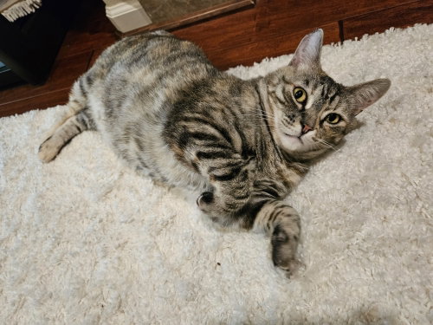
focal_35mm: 23
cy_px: 162
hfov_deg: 73.9
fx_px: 288
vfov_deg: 58.9
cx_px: 216
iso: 800
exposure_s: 1/60
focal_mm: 5.4
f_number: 1.8
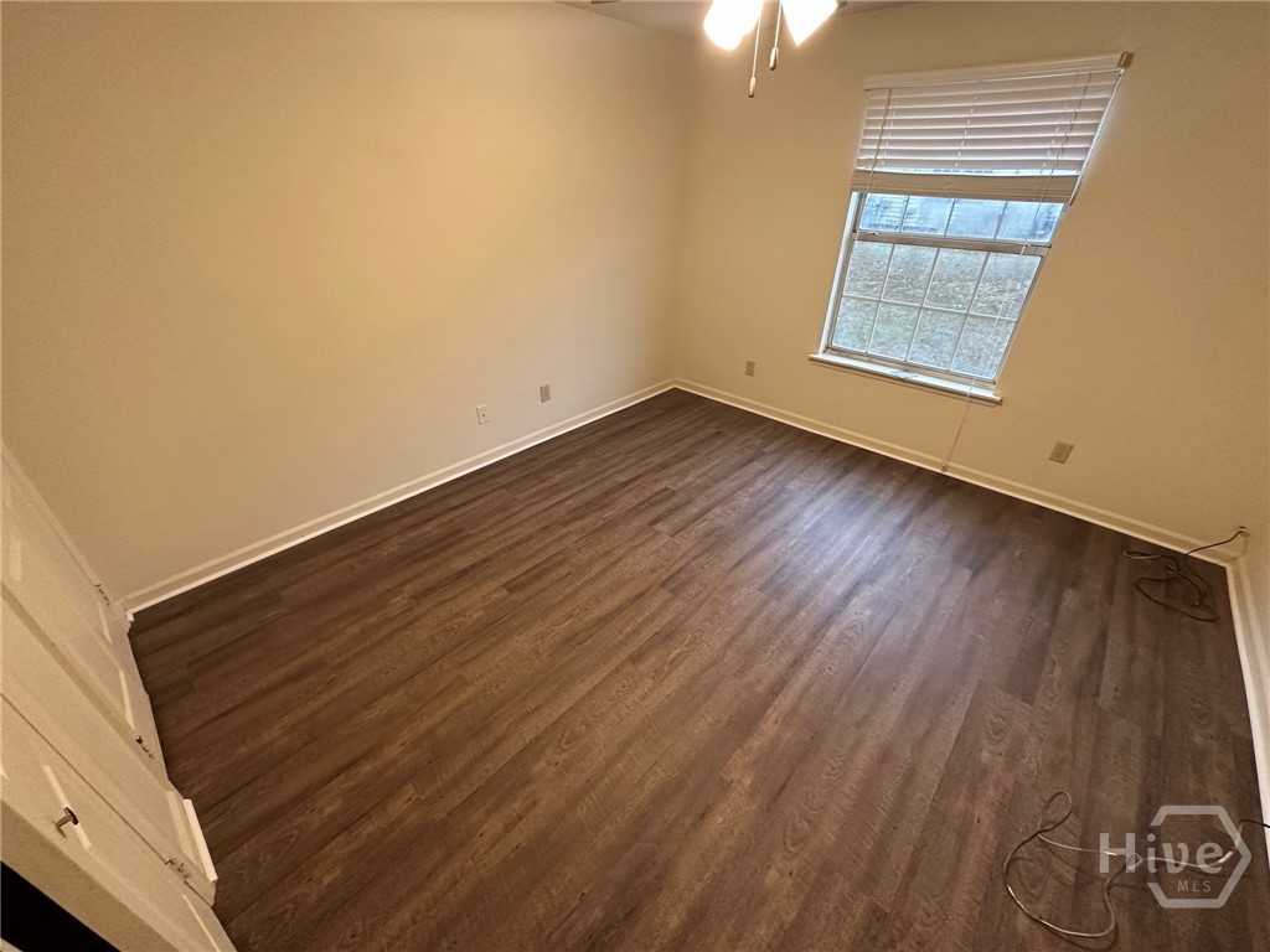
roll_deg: -0.8
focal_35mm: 14
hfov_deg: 102.1
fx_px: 514
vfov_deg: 85.7
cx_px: 635
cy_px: 476
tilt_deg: -31.1
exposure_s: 1/60
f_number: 2.2
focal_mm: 2.22
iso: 320
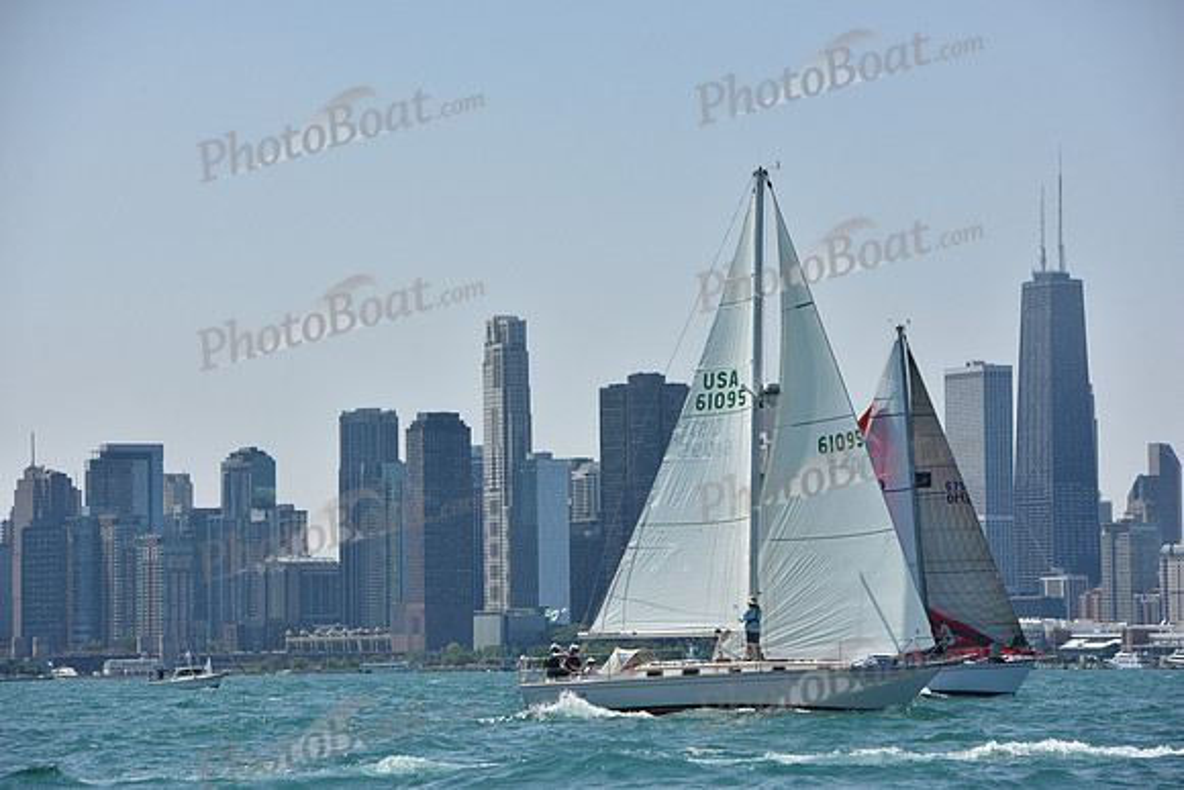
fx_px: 5428
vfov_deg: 8.3
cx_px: 592
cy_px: 395
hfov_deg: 12.4
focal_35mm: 165
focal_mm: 165
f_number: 9
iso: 250
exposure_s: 1/1250
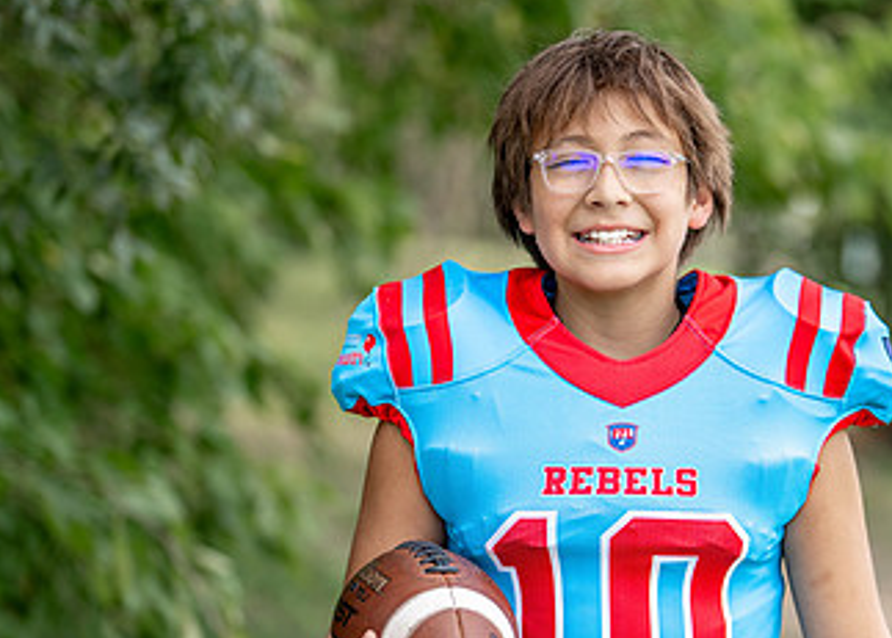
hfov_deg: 17.5
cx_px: 651
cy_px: 393
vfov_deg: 12.6
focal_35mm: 114
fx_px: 2889
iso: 100
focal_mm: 50
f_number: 1.2
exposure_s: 1/2000
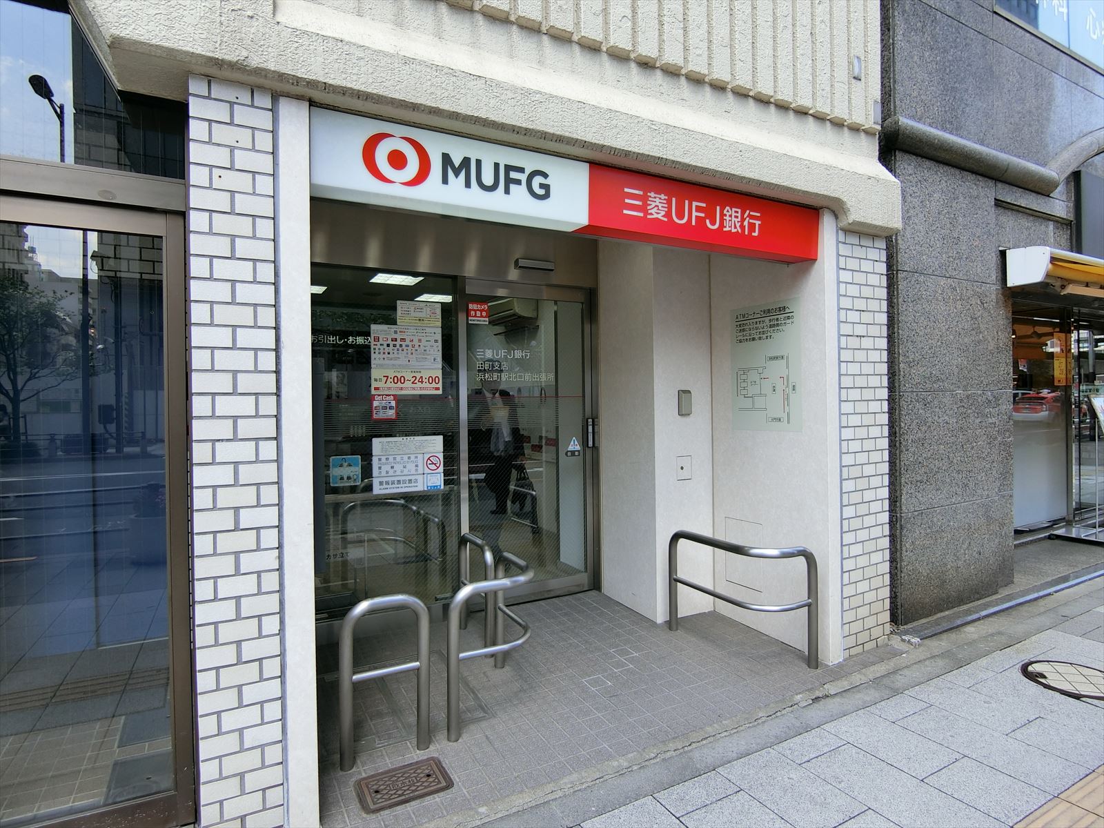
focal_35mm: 19
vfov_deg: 68.7
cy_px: 414
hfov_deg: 84.7
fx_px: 606
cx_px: 552
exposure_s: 1/320
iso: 80
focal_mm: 4.06
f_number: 2.7
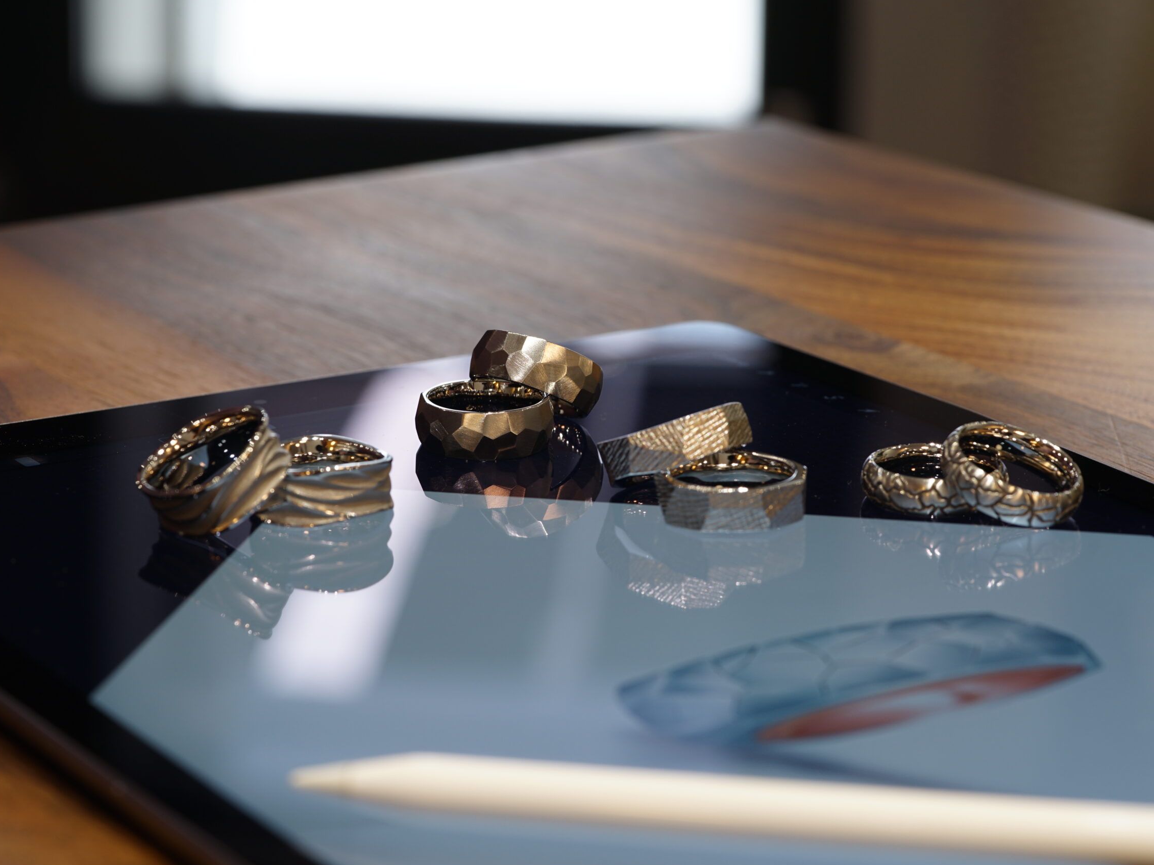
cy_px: 434
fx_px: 3267
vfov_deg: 15.1
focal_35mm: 98
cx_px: 599
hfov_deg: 20.0
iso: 160
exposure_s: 1/5
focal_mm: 90
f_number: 8
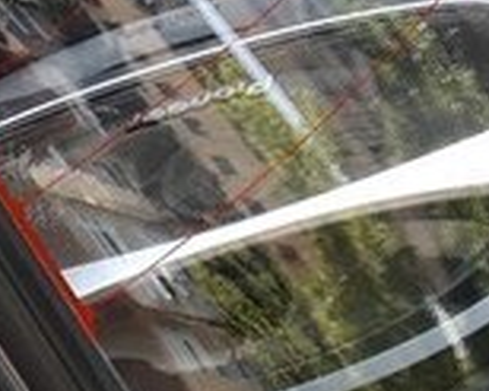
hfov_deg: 17.0
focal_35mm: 113
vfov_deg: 12.4
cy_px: -326
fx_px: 1634
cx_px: 298
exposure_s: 1/100
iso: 40
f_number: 1.9
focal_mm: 3.6
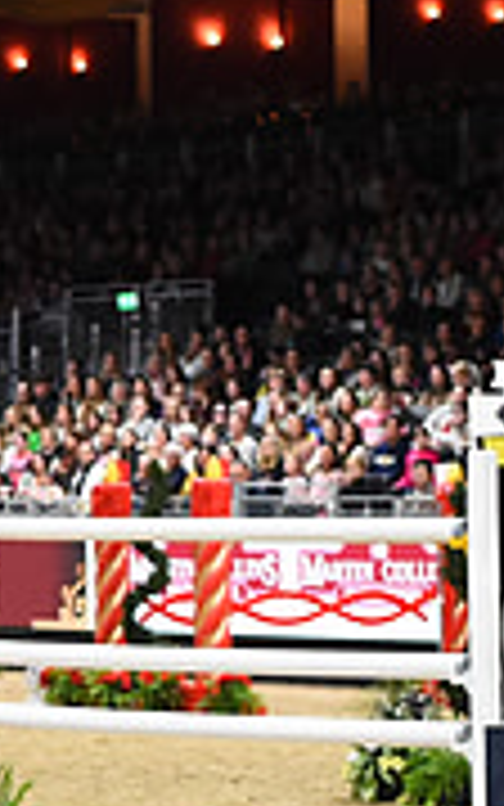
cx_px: -711
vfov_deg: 7.5
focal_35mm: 281
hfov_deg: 4.6
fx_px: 6171
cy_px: 410
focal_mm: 85
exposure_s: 1/800
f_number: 3.5
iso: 5000
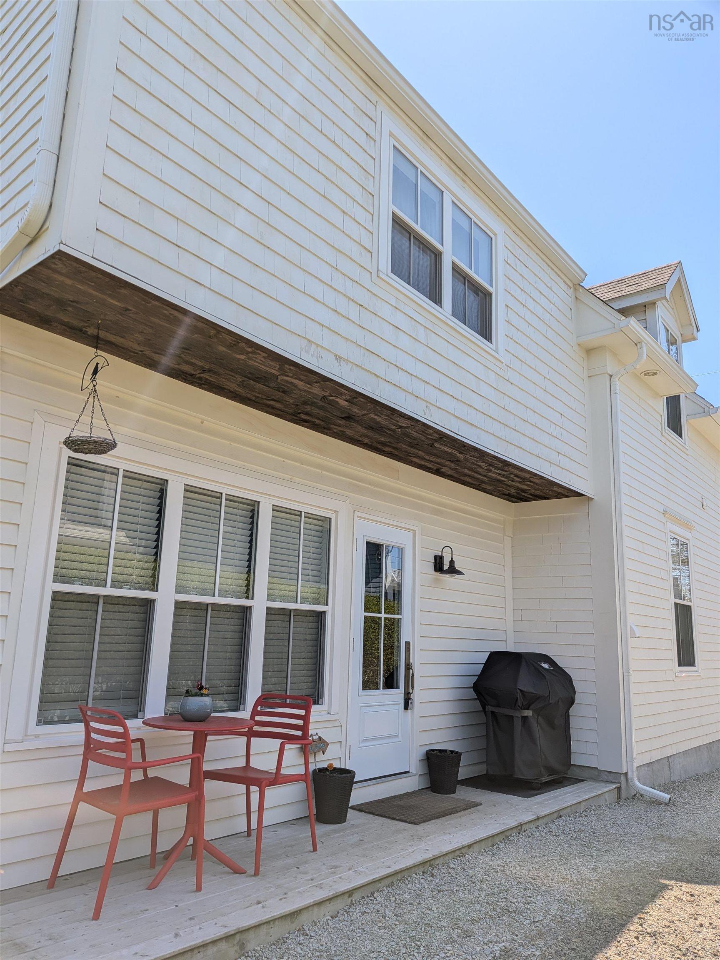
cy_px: 480
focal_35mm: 24
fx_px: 666
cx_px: 360
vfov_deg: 71.6
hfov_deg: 56.8
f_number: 1.7
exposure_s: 1/1495
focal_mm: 4.53
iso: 29
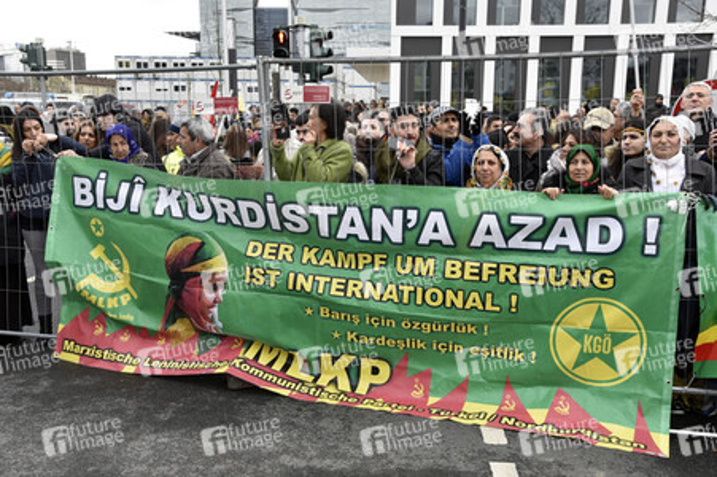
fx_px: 756
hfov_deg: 50.7
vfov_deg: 35.0
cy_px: 238
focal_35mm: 38
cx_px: 358
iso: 400
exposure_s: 1/160
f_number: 6.3
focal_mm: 38
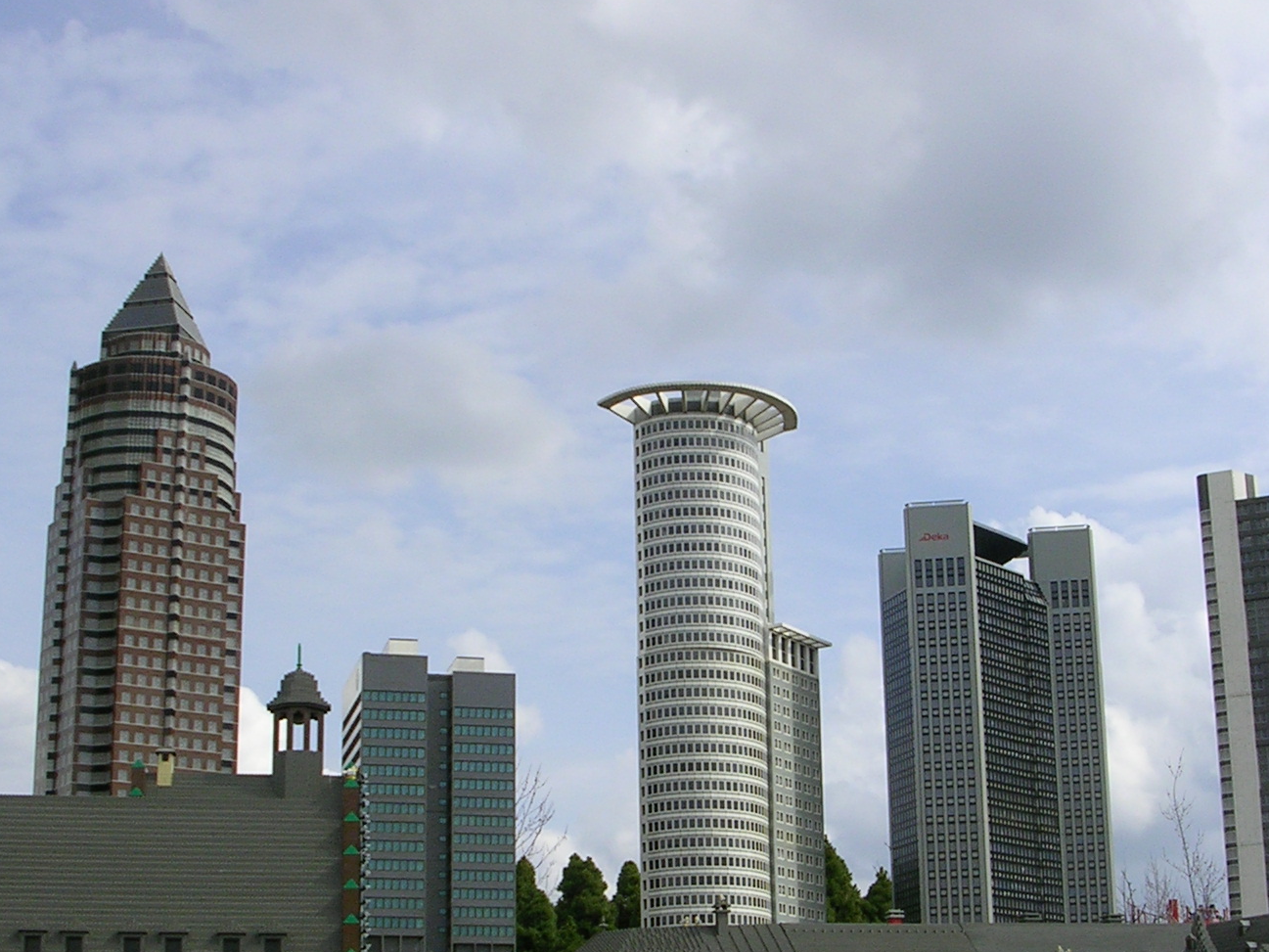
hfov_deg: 32.1
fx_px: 2200
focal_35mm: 60
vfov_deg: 24.4
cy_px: 582
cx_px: 731
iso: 50
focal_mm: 5.8
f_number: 5.6
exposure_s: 1/496
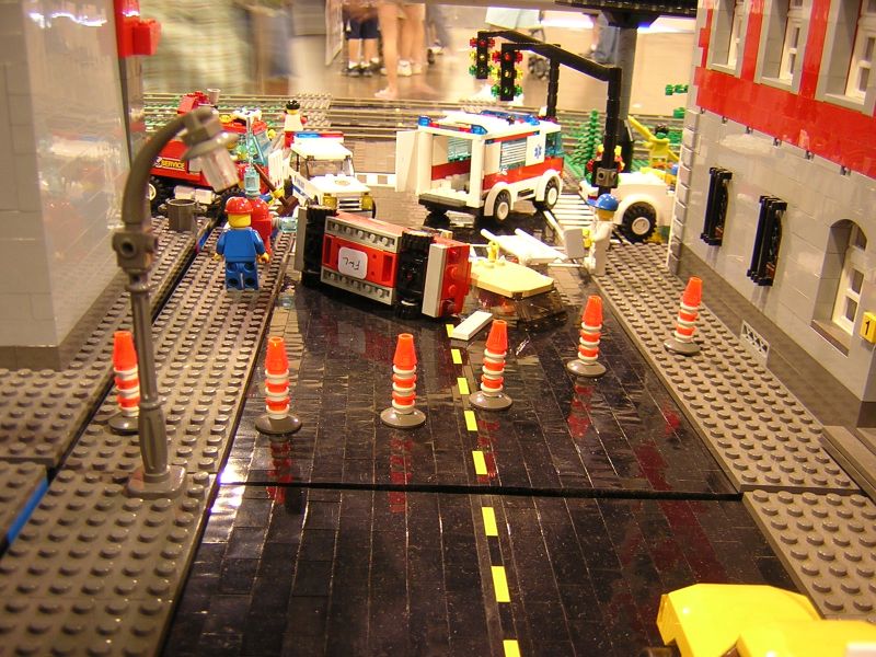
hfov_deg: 51.4
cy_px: 328
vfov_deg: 39.7
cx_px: 438
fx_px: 911
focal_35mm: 36
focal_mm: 4.7
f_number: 2.6
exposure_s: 1/3.5
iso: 123
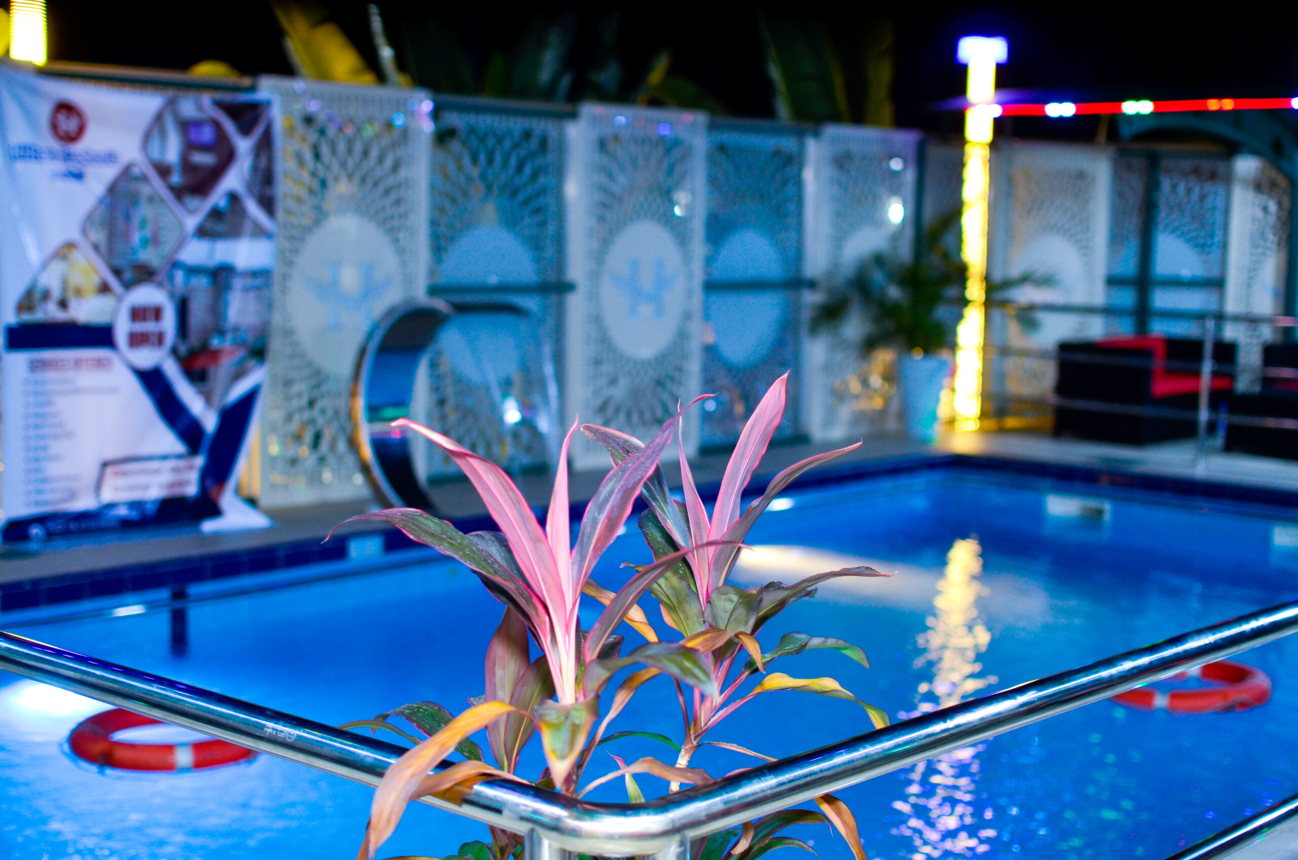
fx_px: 1889
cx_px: 649
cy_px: 430
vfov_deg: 25.6
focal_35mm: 52
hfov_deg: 37.9
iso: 400
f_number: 2
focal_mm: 35
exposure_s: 1/100
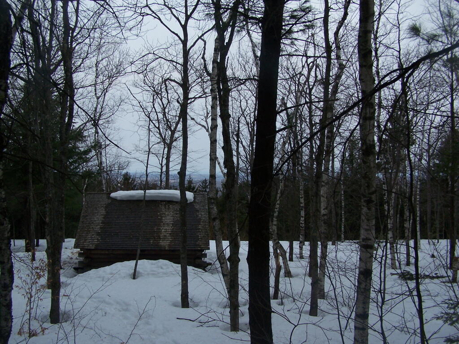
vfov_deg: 37.7
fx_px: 504
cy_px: 172
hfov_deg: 49.0
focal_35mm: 38
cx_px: 230
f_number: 4
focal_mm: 6.3
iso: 80
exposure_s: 1/640
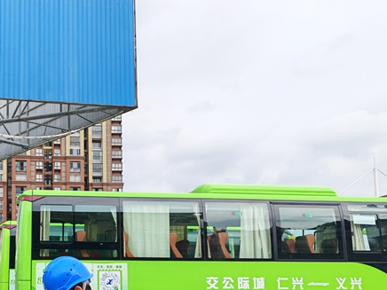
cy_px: 236
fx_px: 492
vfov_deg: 31.9
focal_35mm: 44
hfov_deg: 41.1
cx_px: 76
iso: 50
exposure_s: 1/1100
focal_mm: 5.52
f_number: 1.95
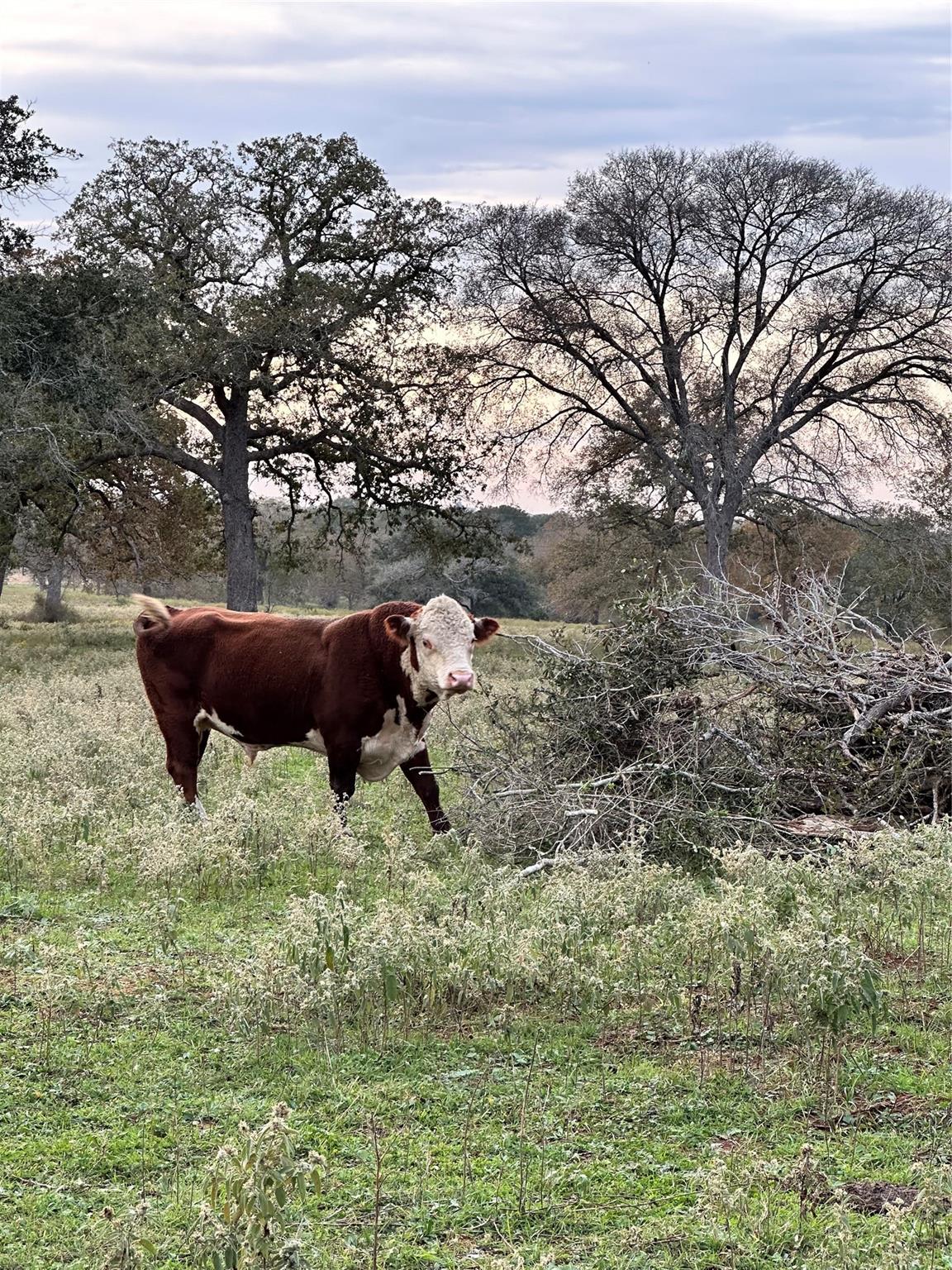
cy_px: 635
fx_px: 2824
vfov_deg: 25.3
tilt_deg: -1.7
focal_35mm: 77
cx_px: 476
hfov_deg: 19.1
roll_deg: -1.8
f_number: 2.8
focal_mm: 9
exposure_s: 1/99
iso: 80
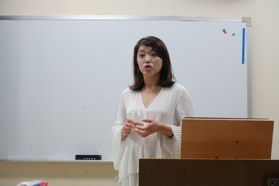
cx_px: 140
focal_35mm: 69
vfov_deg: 19.7
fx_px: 535
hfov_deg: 29.2
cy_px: 93
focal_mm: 25.15
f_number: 3.2
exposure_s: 1/40
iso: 125
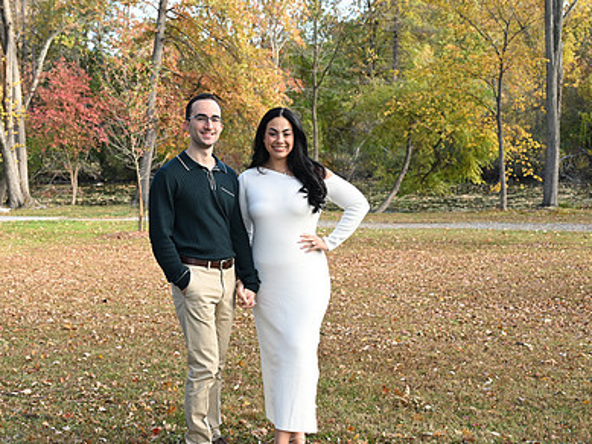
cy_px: 215
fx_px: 1129
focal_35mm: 66
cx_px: 254
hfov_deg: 29.3
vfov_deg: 22.3
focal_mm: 46
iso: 200
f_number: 6.3
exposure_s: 1/80
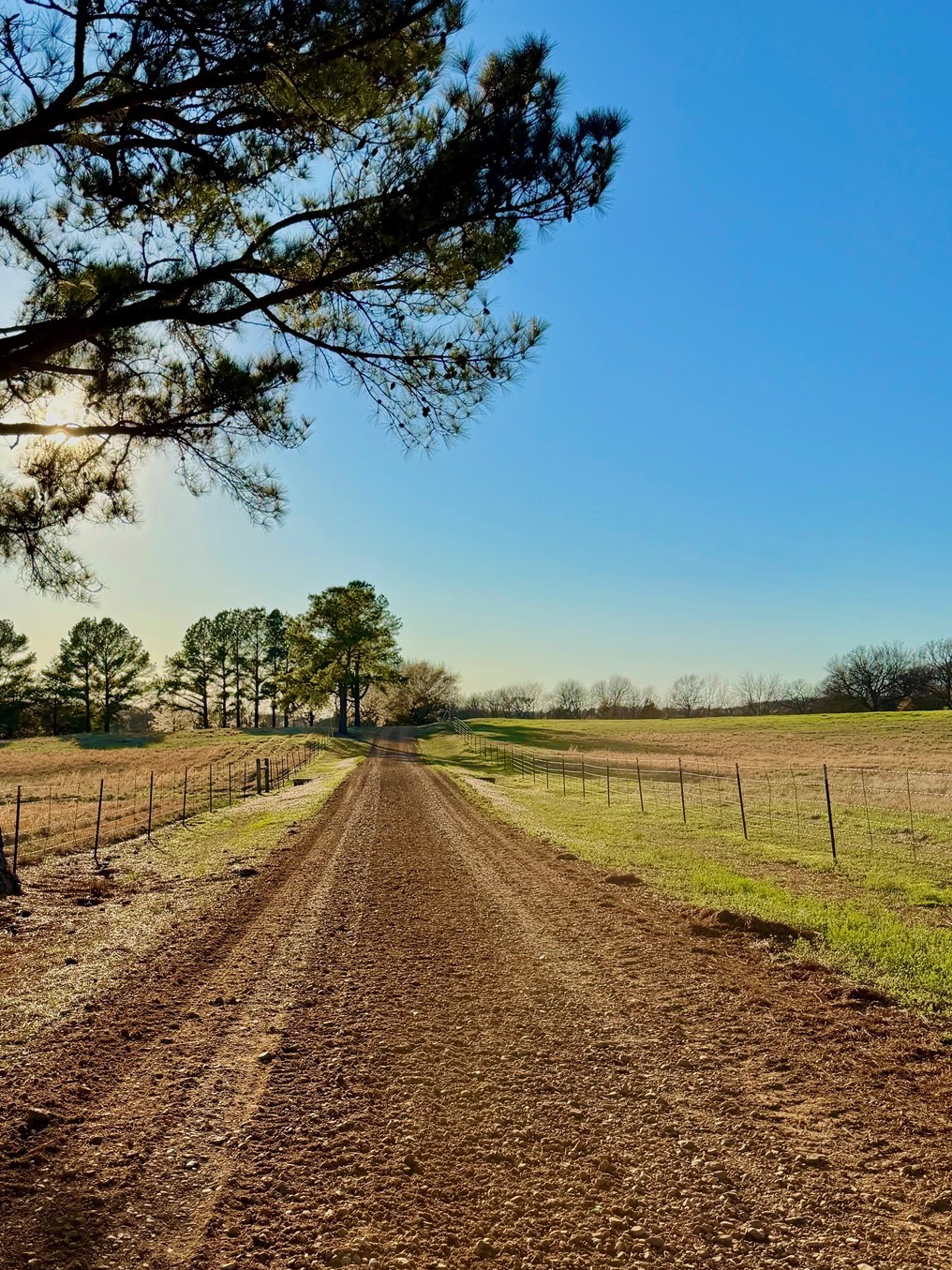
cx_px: 322
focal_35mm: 34
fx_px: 1247
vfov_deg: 53.1
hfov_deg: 41.3
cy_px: 826
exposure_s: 1/5319
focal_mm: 6.76
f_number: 1.78
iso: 100
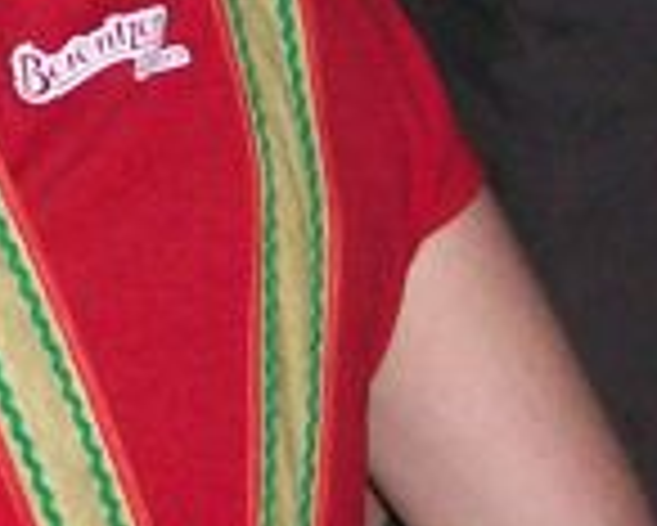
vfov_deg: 8.0
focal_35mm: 192
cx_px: -310
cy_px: -175
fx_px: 3736
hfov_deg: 9.8
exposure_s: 1/64
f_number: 2.7
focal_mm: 6
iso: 140
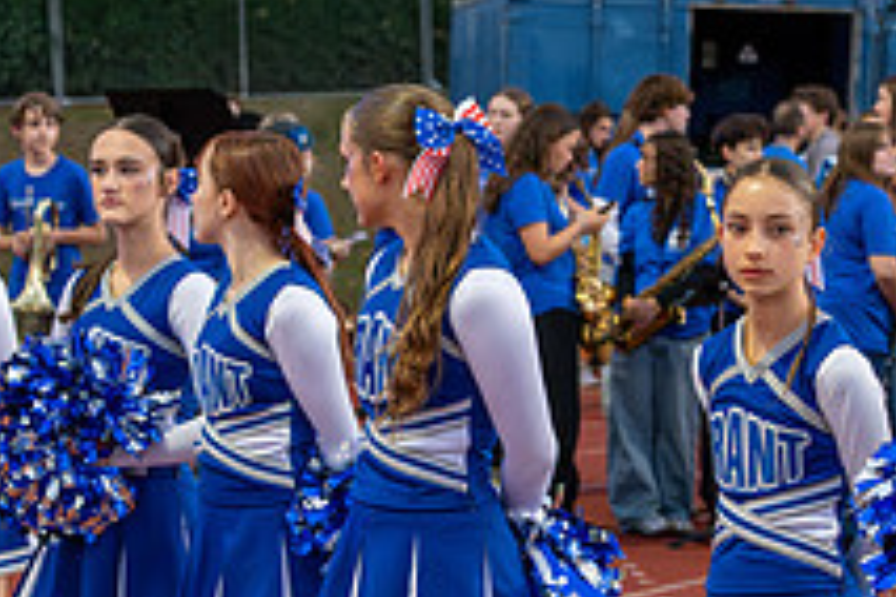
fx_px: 5077
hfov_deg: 10.1
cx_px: 585
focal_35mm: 204
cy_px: 704
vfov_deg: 6.7
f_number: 5.6
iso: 5600
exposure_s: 1/320
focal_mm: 70
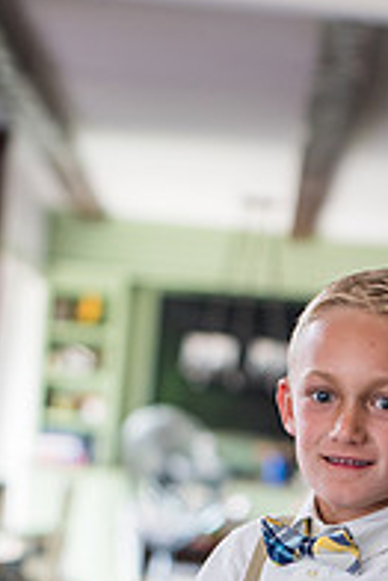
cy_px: 554
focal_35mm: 241
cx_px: 349
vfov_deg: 8.5
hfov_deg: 5.7
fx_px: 3889
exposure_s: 1/100
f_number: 2.8
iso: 400
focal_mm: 70
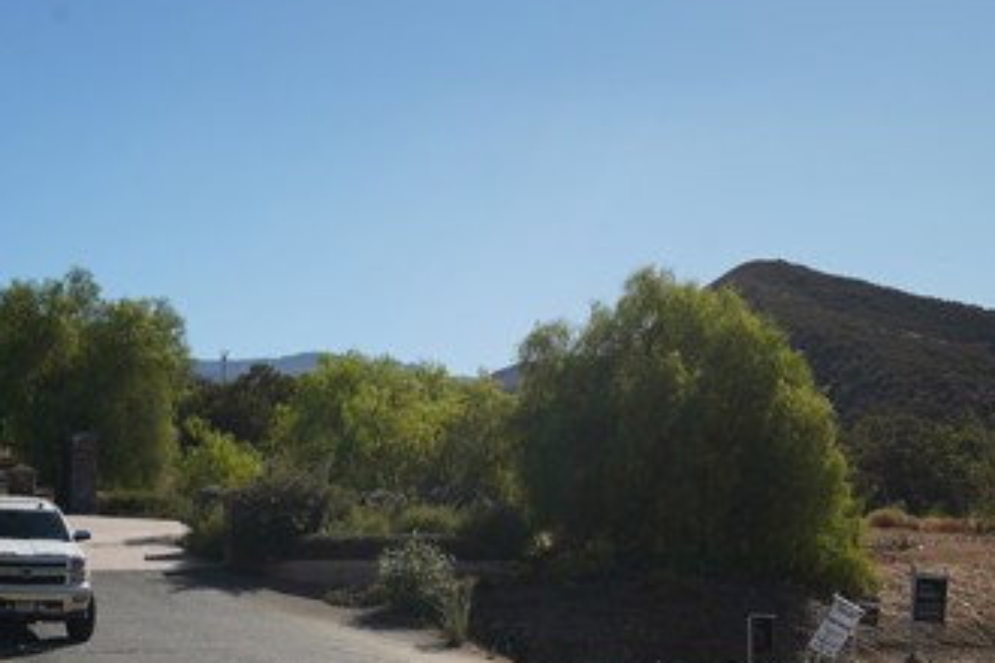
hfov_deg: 32.3
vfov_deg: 21.7
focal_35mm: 62
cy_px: 505
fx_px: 1713
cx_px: 383
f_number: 8
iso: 100
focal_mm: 32
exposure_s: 1/100
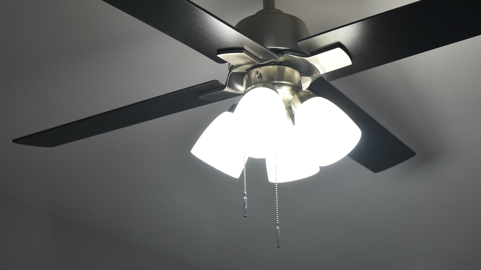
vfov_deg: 19.3
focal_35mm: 62
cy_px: 85
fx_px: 791
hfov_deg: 33.8
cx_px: 277
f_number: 5
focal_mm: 30
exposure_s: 1/100
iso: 400
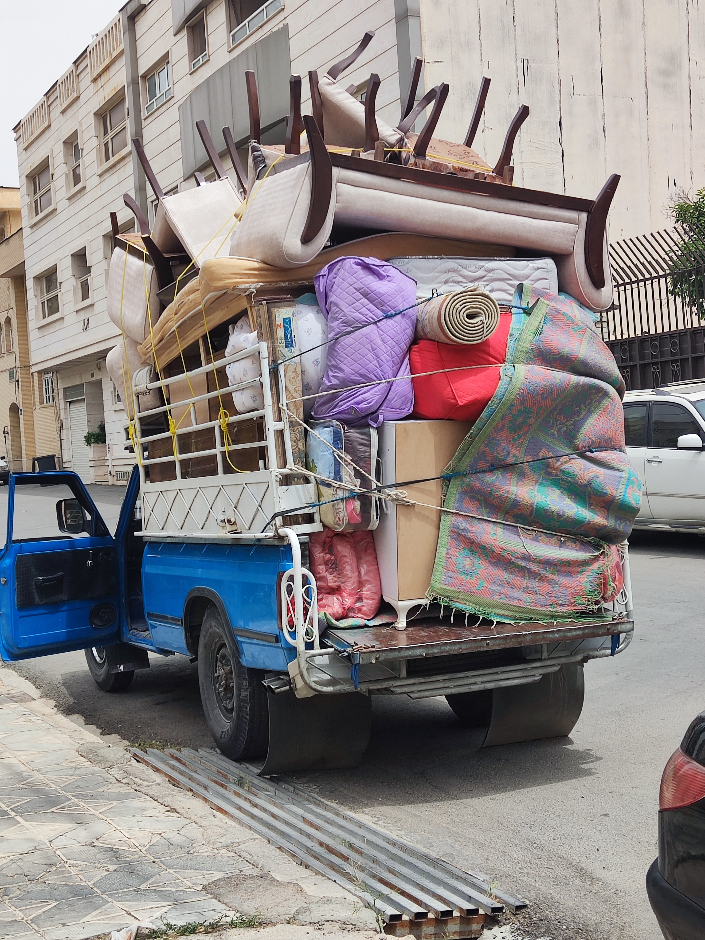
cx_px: 352
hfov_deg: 28.0
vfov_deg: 36.8
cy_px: 470
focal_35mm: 52
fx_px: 1412
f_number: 1.79
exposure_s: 1/1471
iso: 50
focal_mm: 4.74
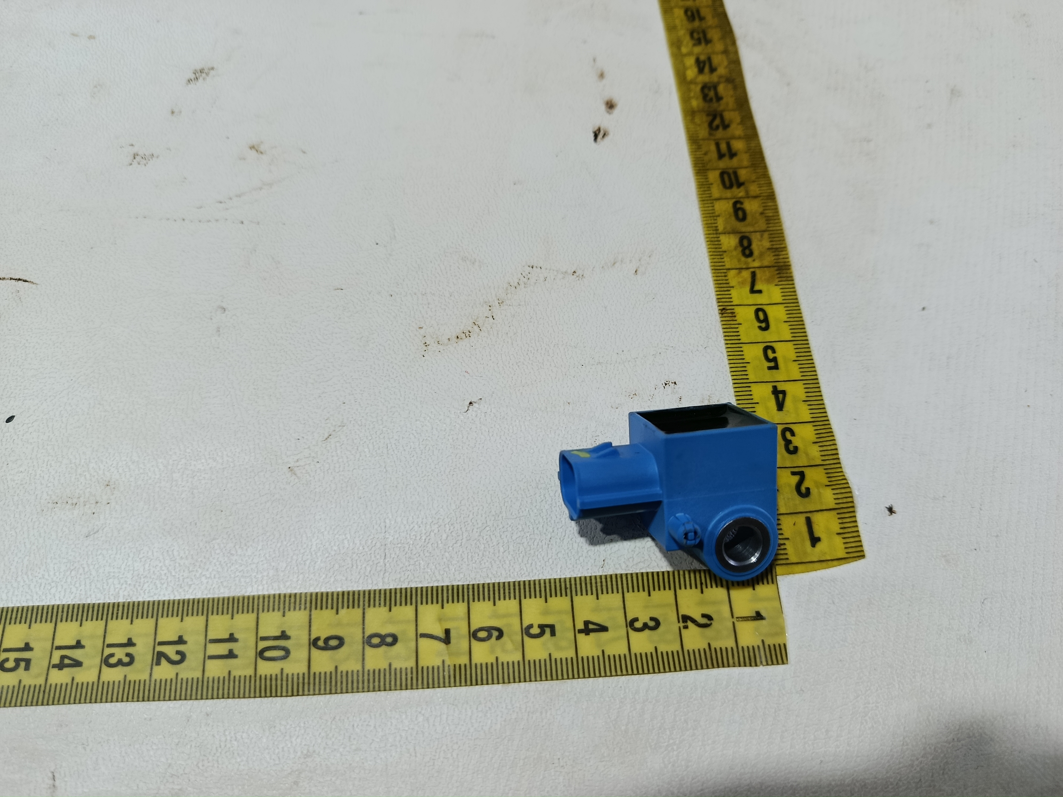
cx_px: 532
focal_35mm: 24
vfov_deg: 56.8
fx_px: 737
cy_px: 398
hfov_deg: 71.6
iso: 159
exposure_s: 1/120
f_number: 1.7
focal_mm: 5.24
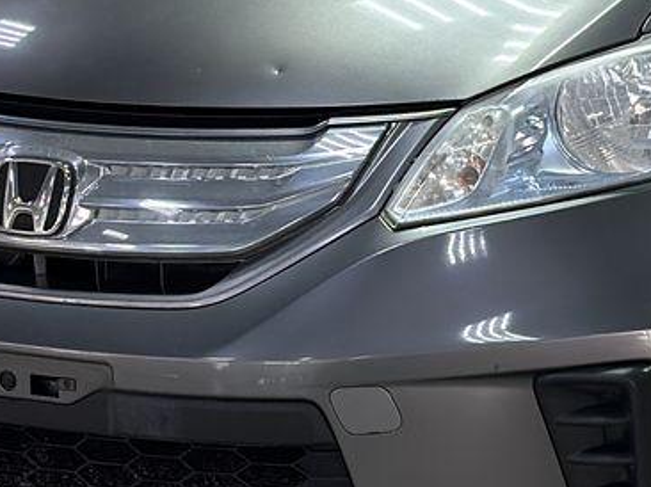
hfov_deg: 10.4
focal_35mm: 189
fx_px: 3552
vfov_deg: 7.8
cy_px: -39
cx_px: 573
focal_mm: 6.86
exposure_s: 1/100
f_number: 1.78
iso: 80
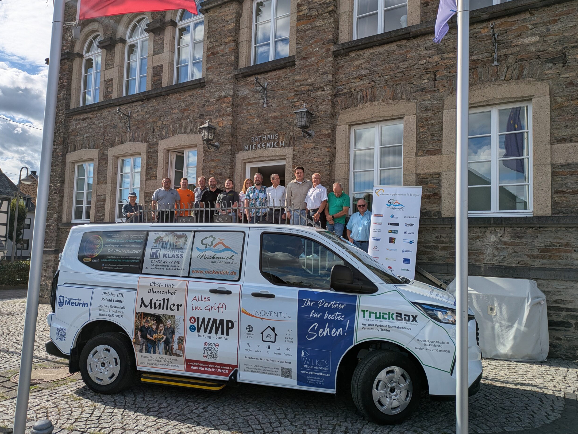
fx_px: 434
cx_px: 280
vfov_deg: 53.1
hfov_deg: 67.3
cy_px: 221
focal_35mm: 26
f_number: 1.89
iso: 39
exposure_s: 1/3226
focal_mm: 5.43
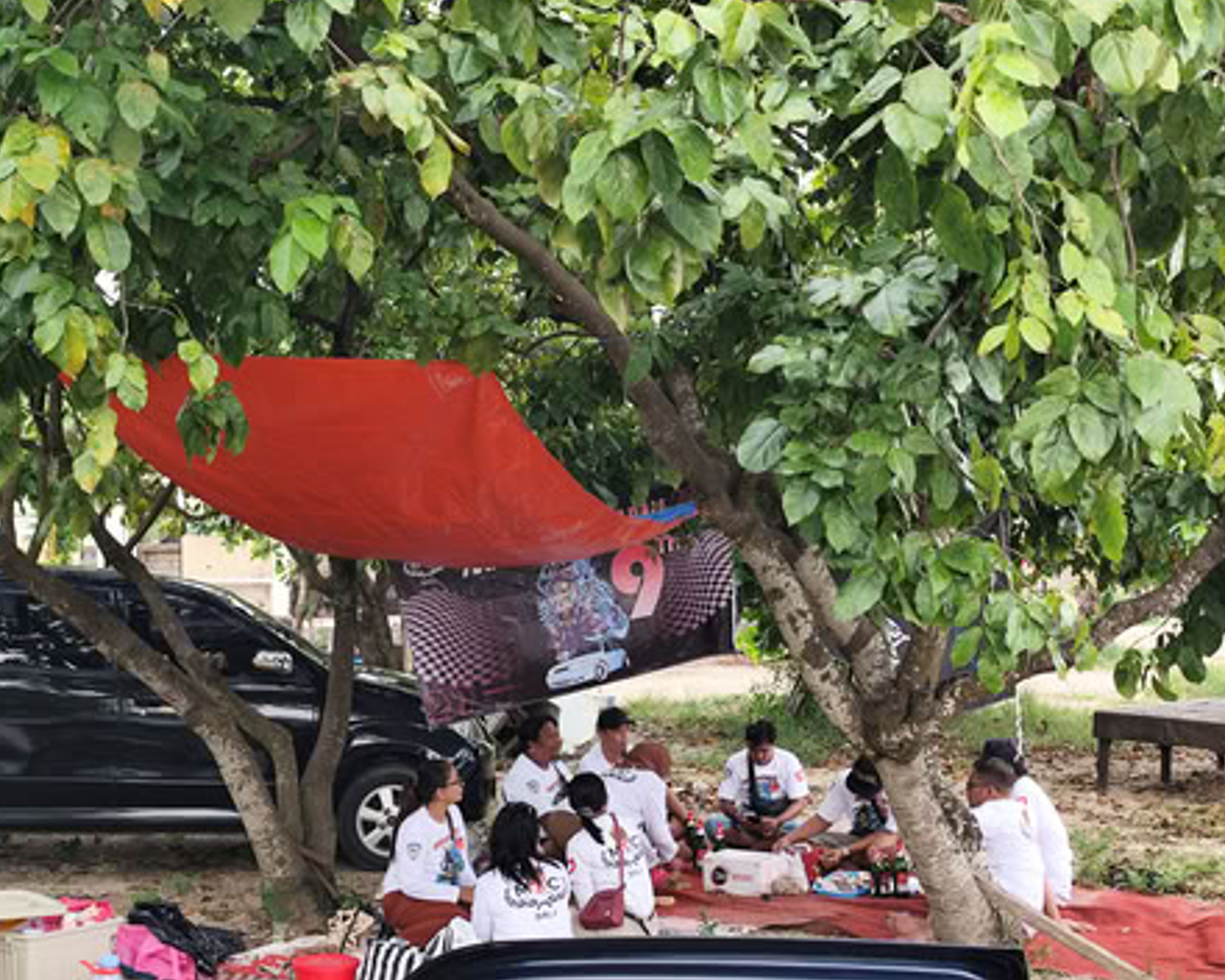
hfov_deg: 38.0
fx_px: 1777
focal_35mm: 49
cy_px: 482
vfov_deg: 30.8
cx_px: 629
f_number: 1.65
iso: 50
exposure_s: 1/100
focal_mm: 6.19
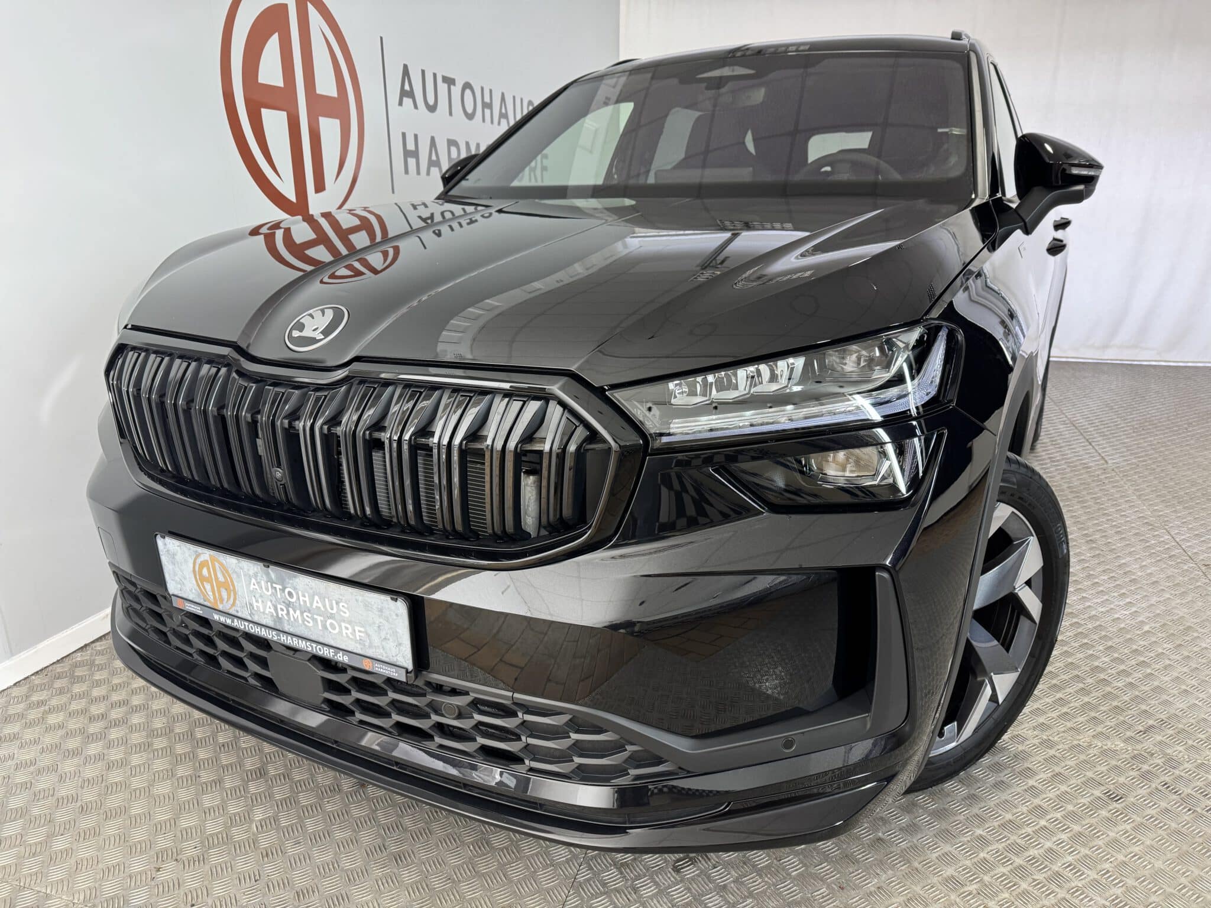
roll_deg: +0.4
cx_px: 606
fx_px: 840
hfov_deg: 71.6
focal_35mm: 24
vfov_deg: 56.8
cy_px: 454
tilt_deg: -17.6
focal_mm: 6.76
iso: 250
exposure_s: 1/50
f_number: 1.78
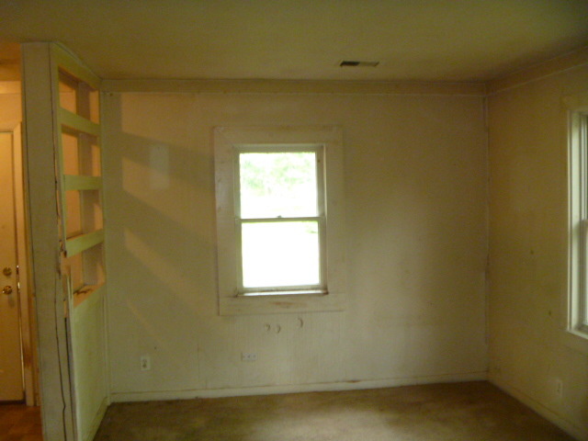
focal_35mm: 35
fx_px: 595
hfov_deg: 52.6
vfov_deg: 40.7
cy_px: 220
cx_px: 294
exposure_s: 1/30
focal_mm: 6.3
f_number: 3.5
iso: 320
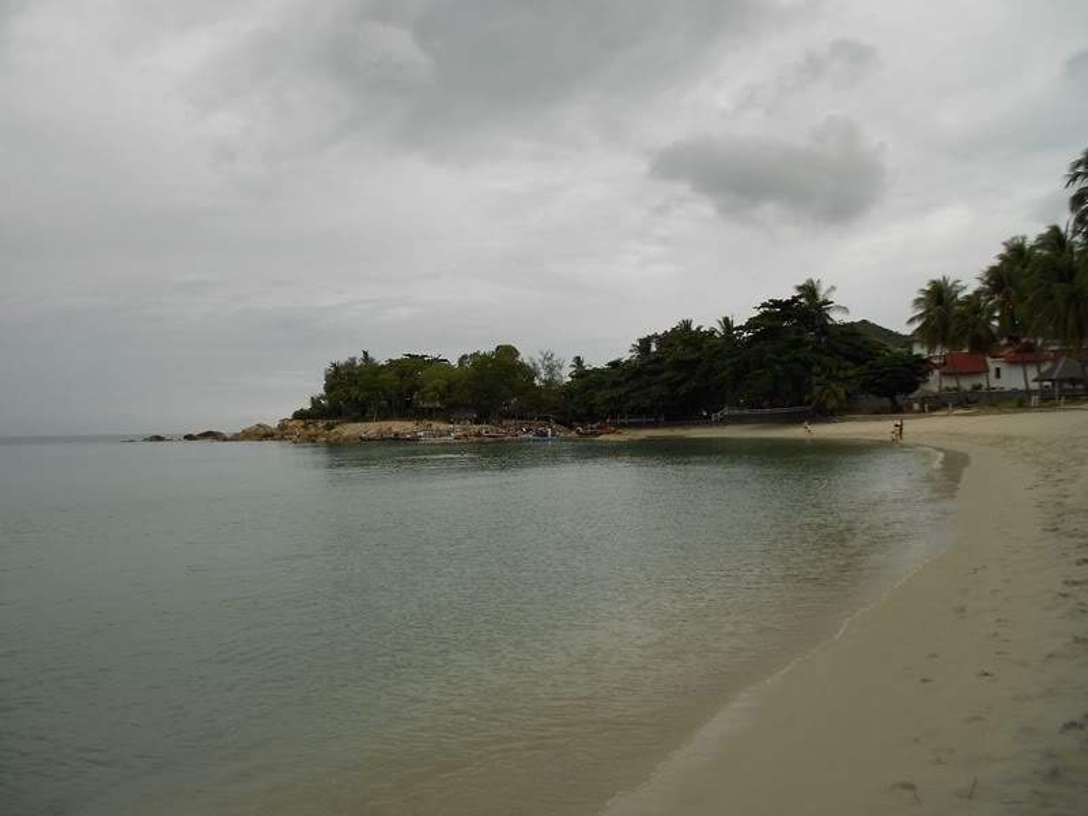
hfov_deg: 67.3
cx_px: 544
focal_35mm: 26
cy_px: 408
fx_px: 817
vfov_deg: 53.1
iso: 80
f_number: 3.2
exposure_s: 1/250
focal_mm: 4.6
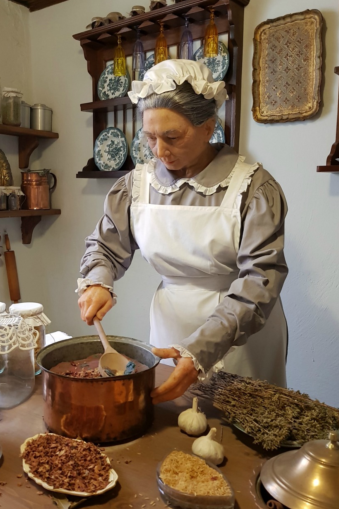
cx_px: 121
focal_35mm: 33
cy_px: 268
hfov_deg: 39.6
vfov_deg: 57.2
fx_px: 466
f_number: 1.7
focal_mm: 4.2
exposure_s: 1/17
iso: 250
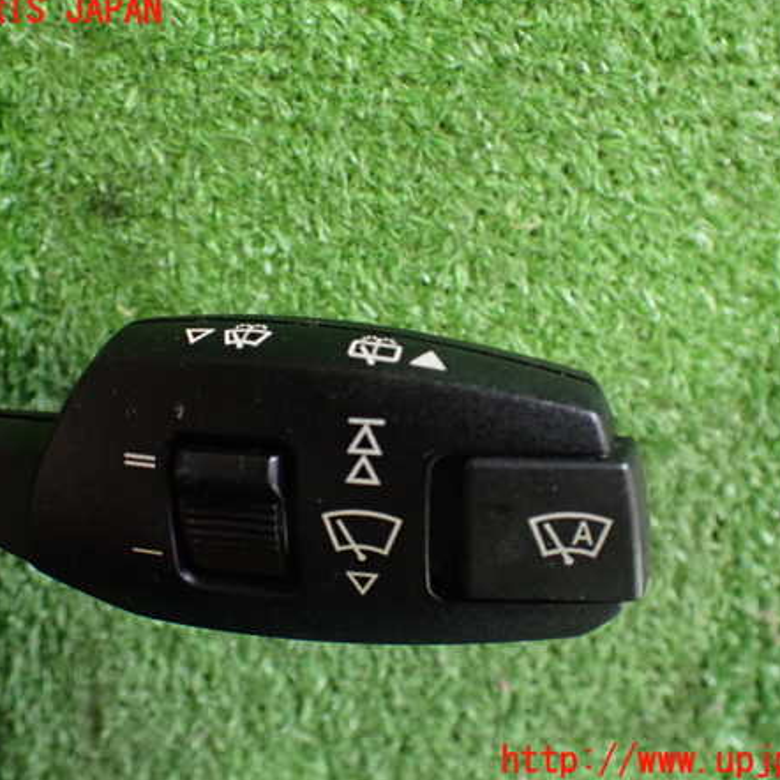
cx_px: 371
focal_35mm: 36
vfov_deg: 46.0
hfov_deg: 46.0
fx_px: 918
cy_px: 386
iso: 800
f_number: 2.3
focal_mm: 5.4
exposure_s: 1/30
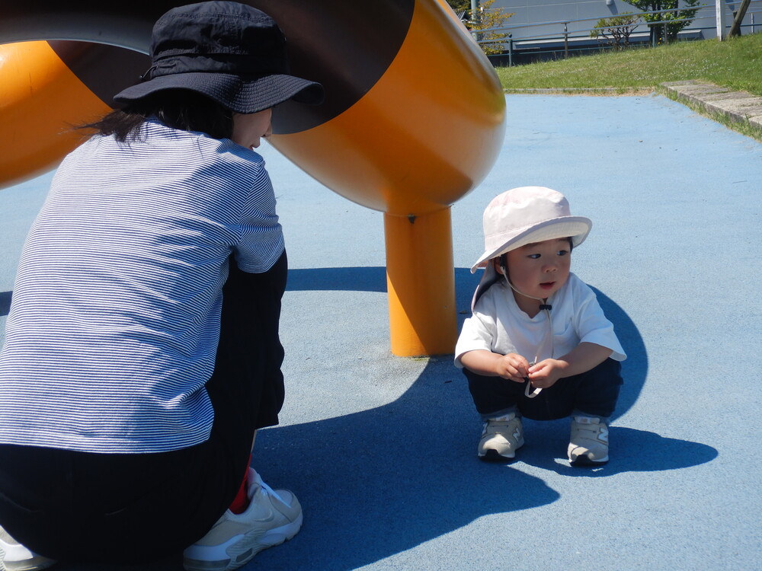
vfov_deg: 24.0
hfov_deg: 31.7
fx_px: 1343
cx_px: 381
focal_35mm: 61
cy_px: 286
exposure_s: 1/800
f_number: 4.4
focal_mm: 11
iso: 125
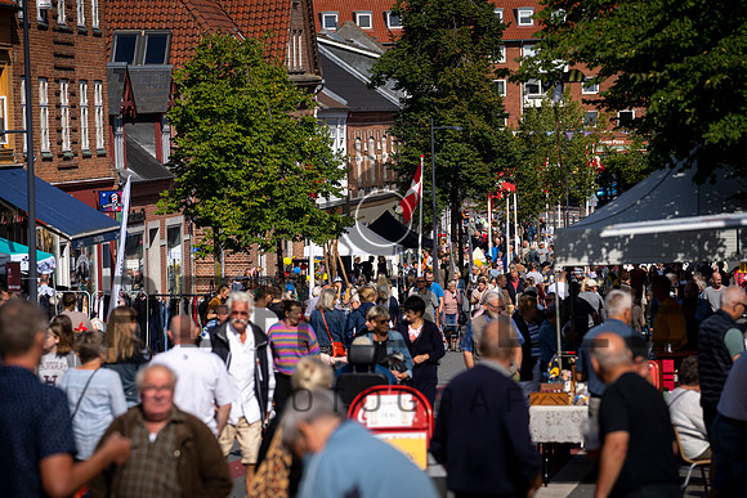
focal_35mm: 182
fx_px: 3767
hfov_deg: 11.3
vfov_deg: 7.6
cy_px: 249
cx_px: 374
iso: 100
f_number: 5
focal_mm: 167
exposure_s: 1/1000
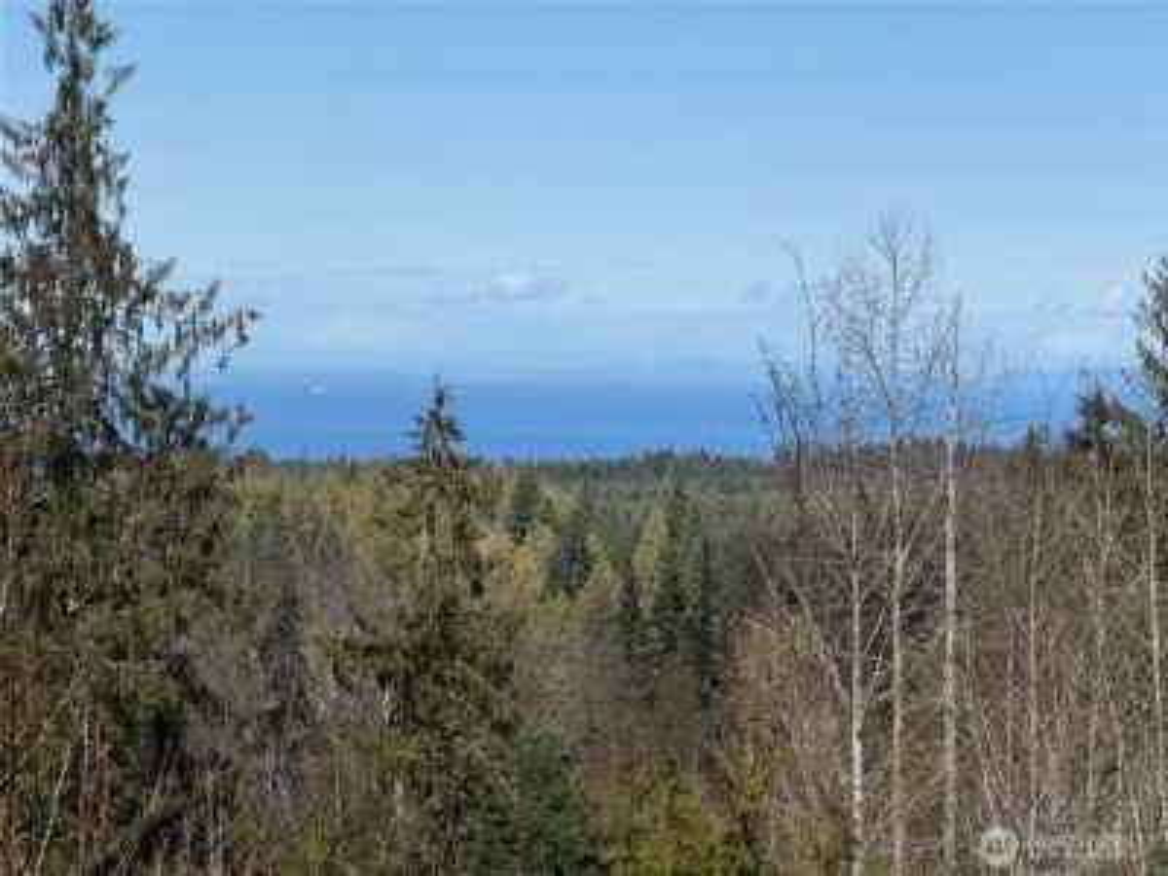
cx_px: 584
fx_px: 4049
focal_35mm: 120
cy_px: 438
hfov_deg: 16.4
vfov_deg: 12.3
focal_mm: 15.66
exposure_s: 1/2358
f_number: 2.8
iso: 50
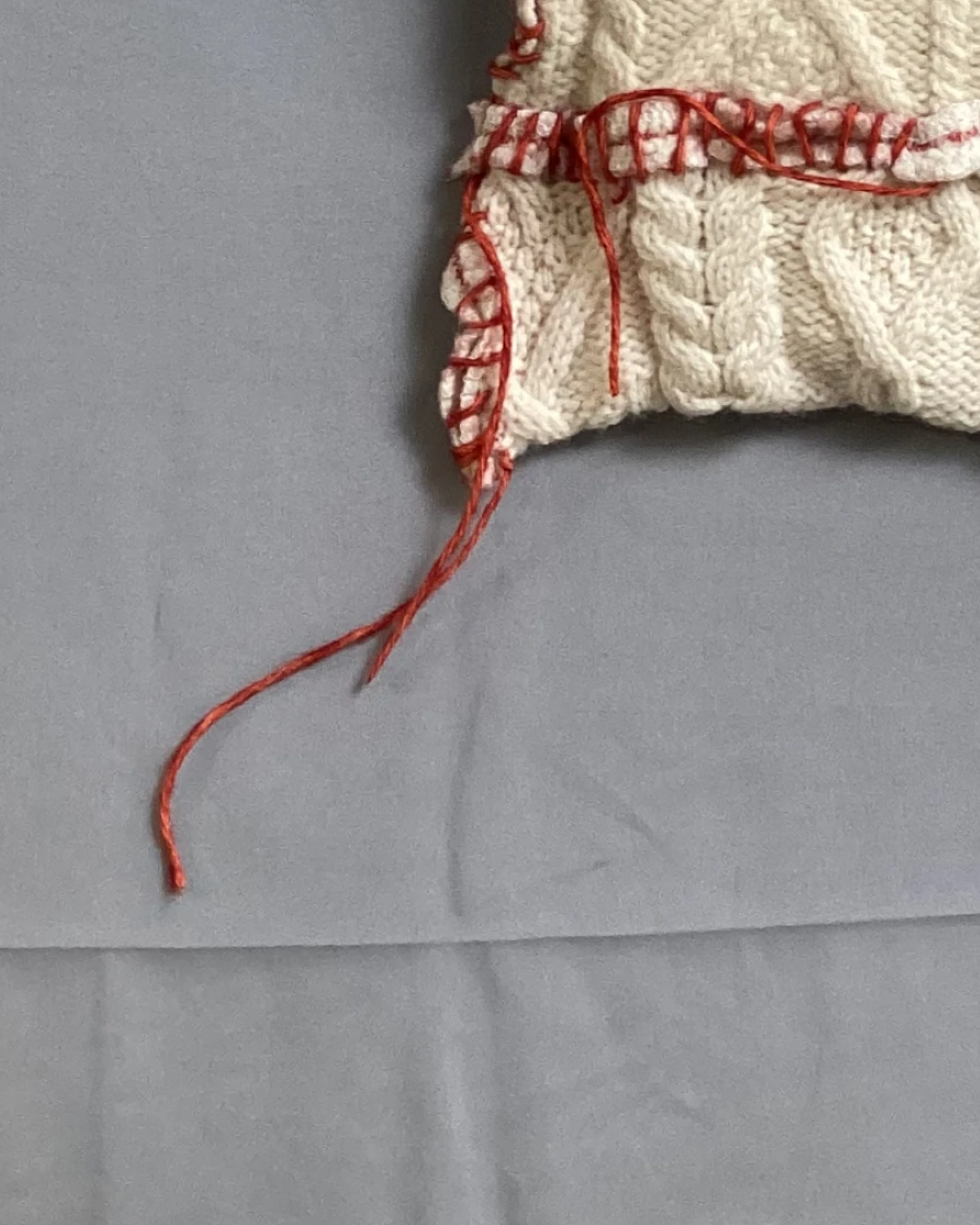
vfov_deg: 23.6
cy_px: -21
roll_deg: +1.0
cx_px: 1150
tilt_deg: +1.2
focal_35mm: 77
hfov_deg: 18.9
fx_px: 2791
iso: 200
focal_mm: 3.3
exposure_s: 1/60
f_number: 2.4
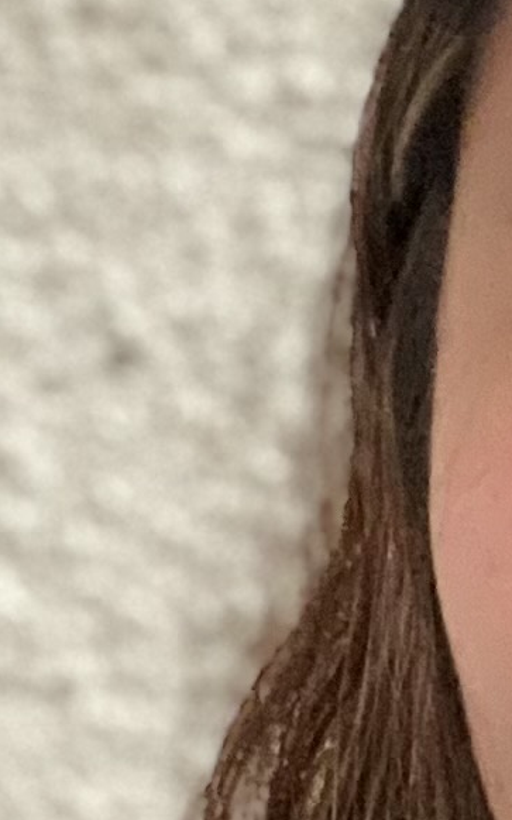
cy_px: 543
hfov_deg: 7.4
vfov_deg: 12.4
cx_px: 1089
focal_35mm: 169
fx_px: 3774
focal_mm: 2.71
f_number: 2.2
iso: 800
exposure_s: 1/19
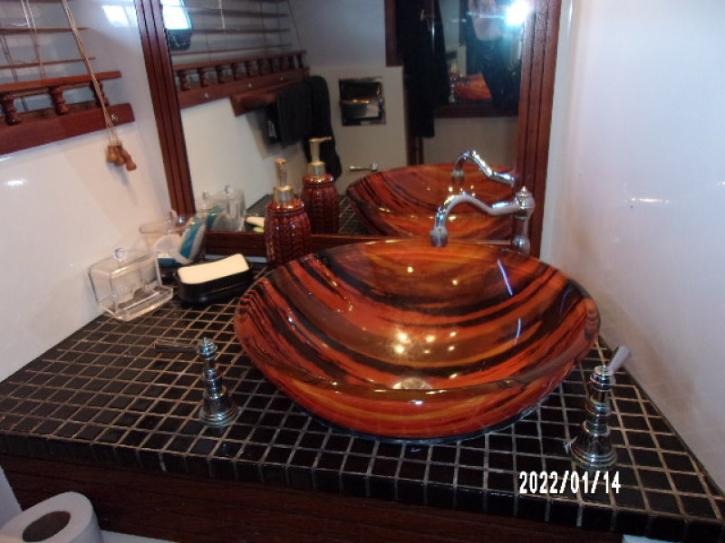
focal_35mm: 27
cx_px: 362
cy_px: 272
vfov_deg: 51.4
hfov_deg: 65.3
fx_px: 565
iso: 200
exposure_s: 1/34
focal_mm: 4.9
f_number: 3
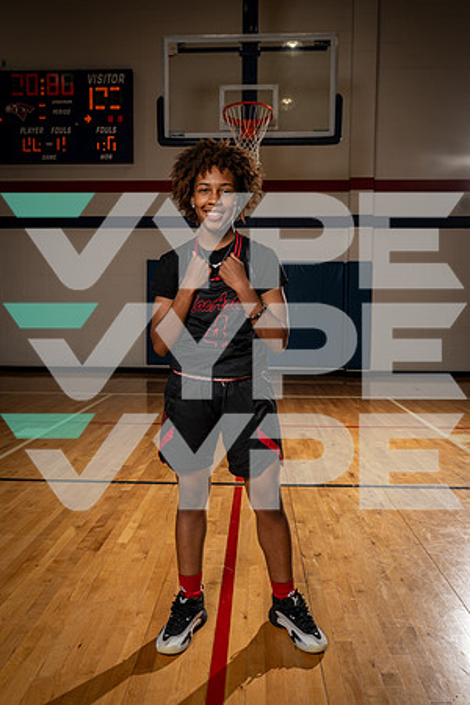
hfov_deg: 46.4
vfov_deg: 65.5
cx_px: 235
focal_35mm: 28
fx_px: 548
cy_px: 352
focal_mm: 28
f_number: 5.6
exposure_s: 1/250
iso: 125
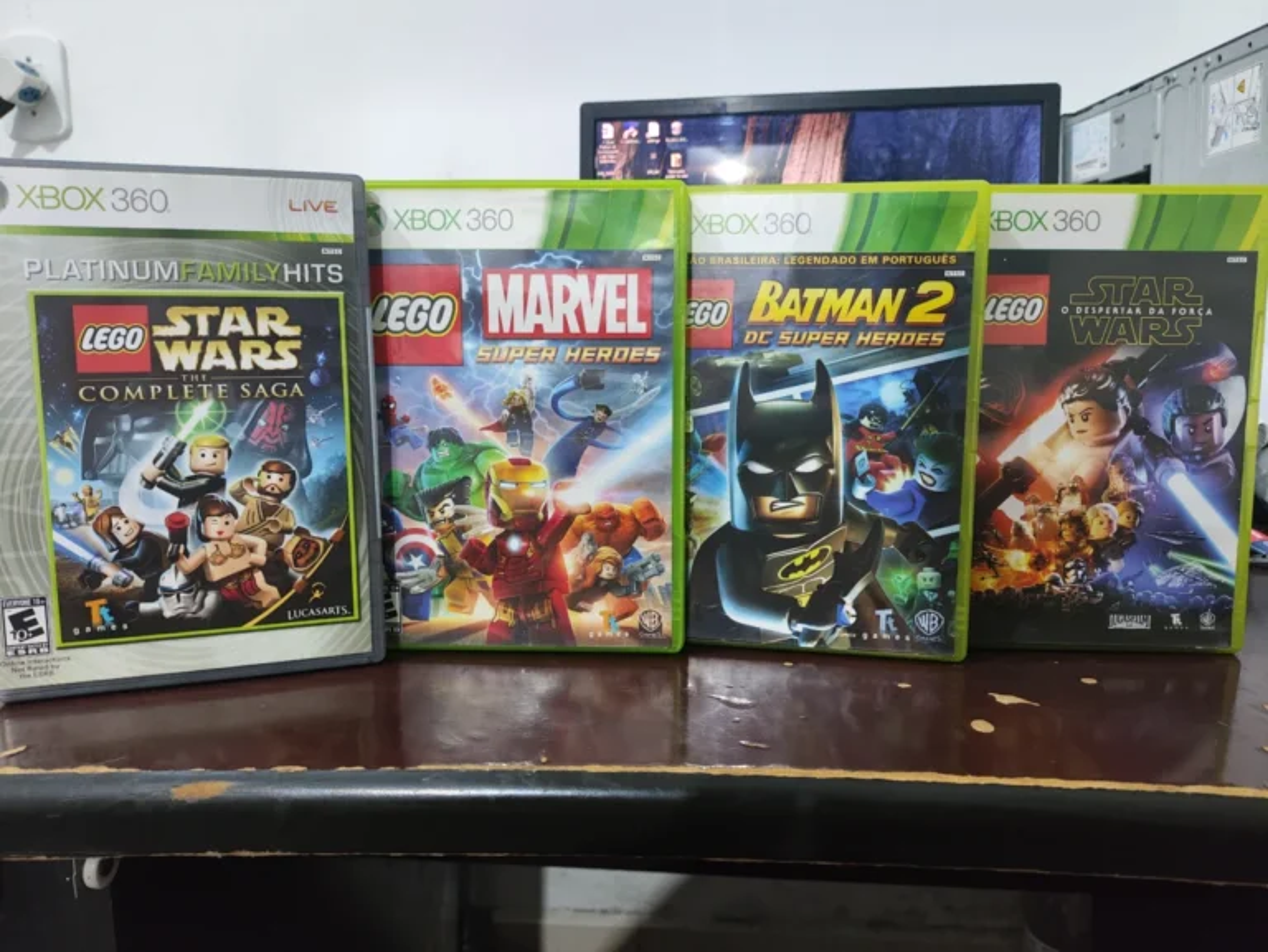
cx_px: 634
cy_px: 476
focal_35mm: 24
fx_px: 880
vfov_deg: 56.9
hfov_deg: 71.6
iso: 840
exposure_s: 1/24
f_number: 1.8
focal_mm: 4.68
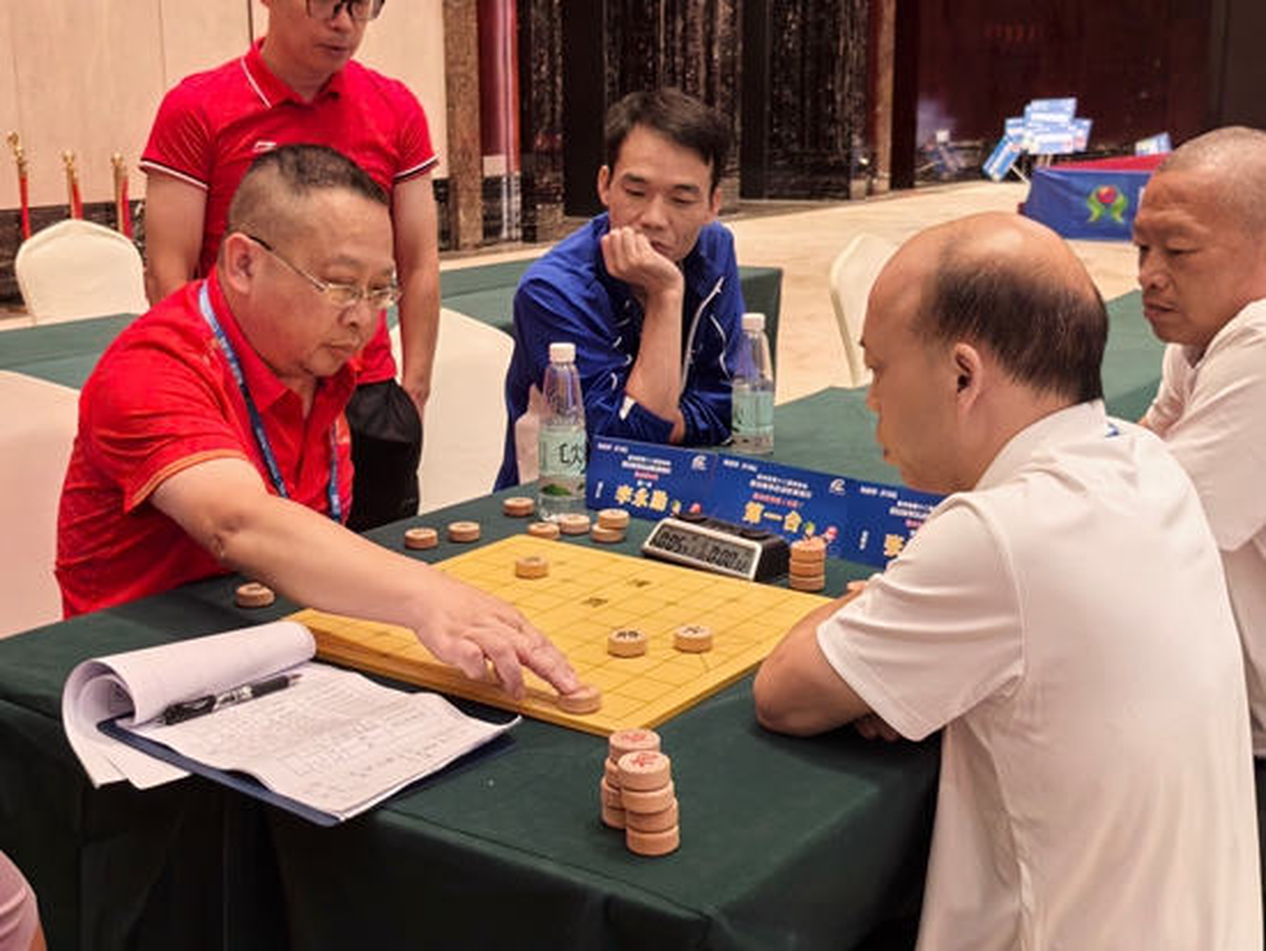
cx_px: 633
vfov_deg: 33.6
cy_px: 476
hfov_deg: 43.8
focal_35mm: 43
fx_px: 1573
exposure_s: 1/167
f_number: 2
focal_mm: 5.72
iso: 400
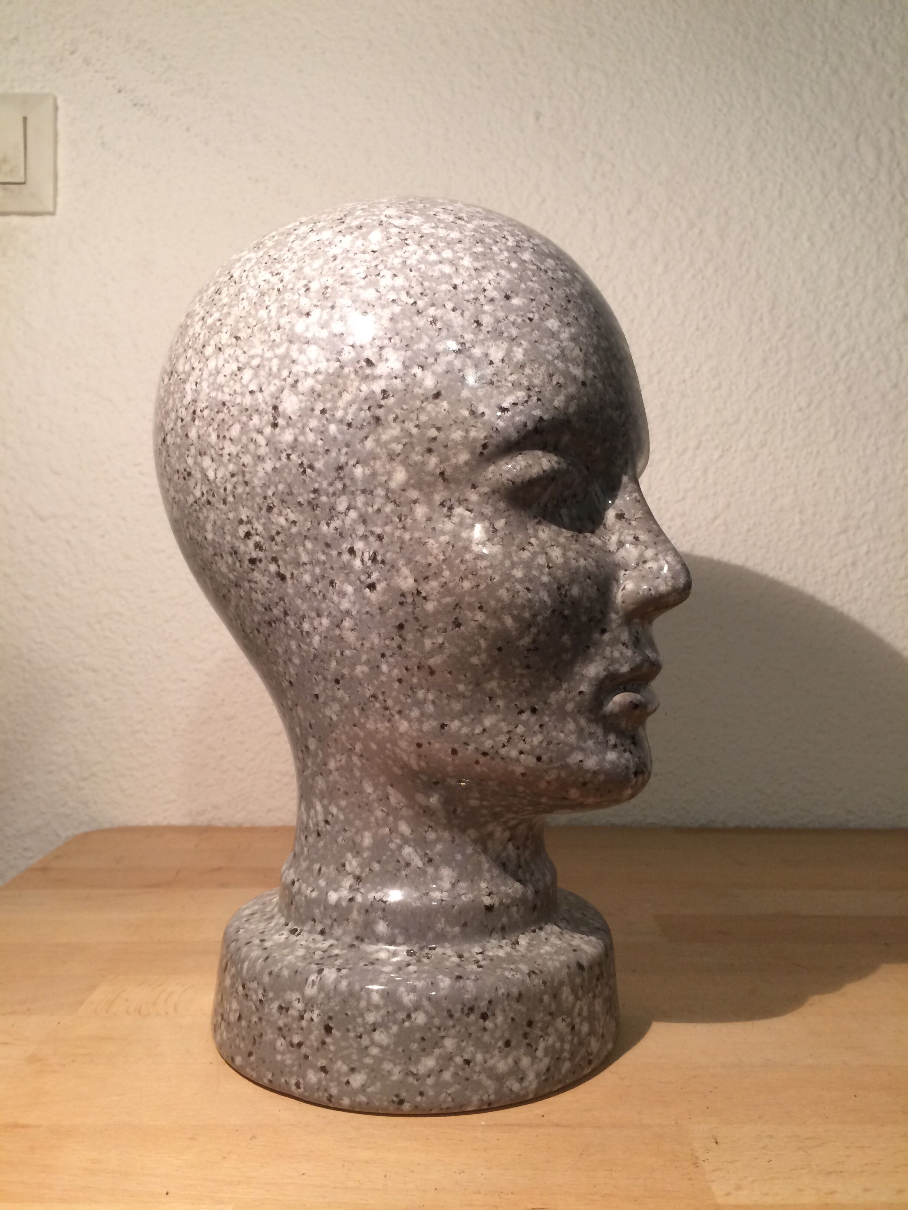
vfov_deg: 61.7
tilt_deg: -3.0
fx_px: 1014
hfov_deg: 48.2
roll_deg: +0.8
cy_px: 605
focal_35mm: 29
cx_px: 454
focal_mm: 4.15
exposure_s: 1/33
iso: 100
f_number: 2.2
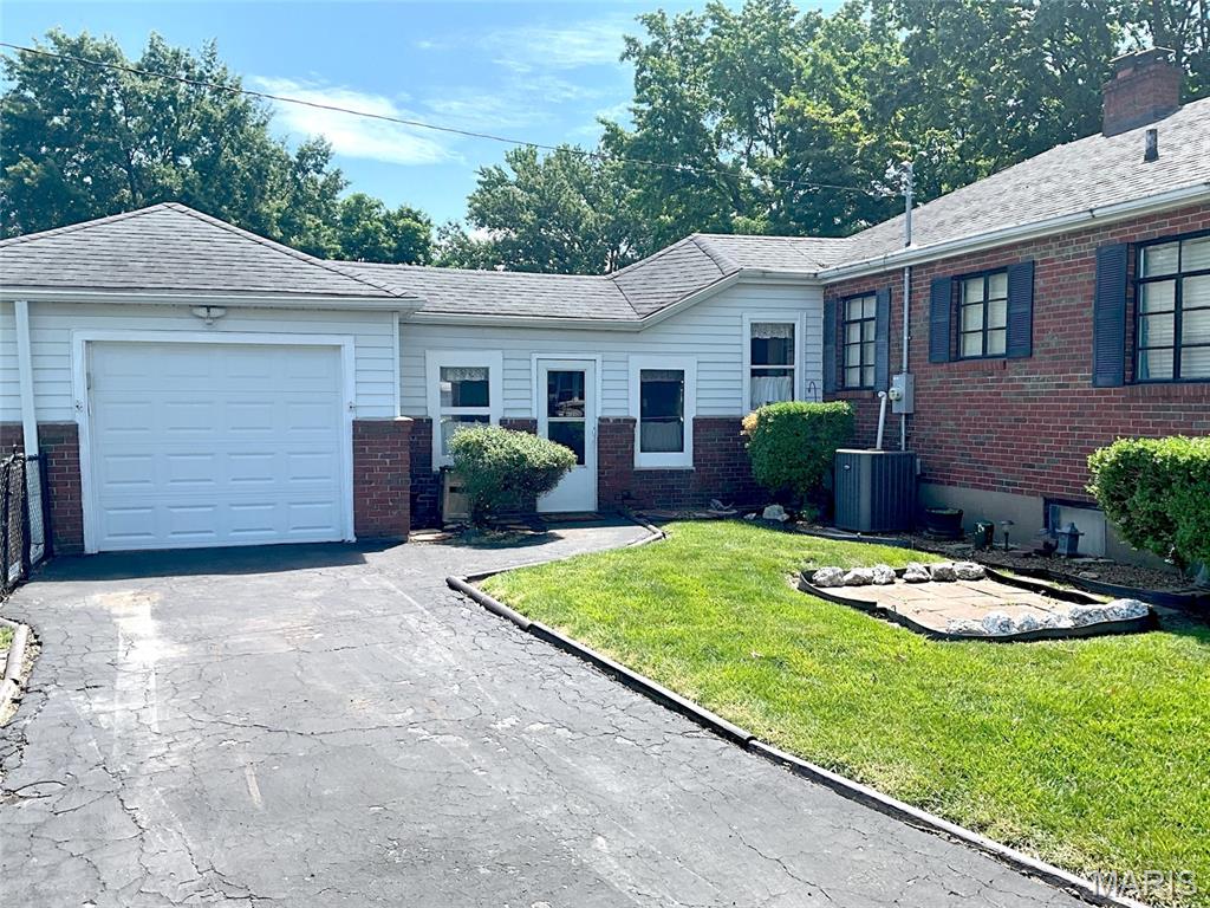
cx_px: 605
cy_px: 454
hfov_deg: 61.7
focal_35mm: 29
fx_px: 1014
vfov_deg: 48.2
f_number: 1.8
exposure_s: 1/683
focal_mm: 3
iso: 25
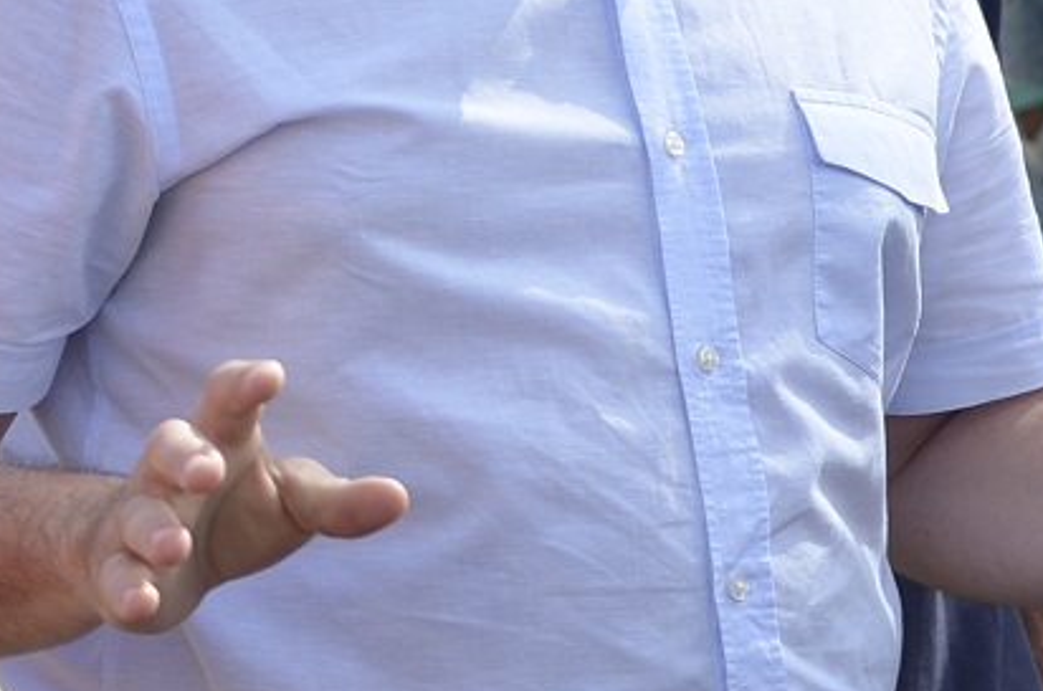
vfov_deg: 6.0
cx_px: 1202
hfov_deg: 8.9
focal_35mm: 229
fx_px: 6627
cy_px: 228
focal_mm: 35
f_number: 4.5
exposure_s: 1/400
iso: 100
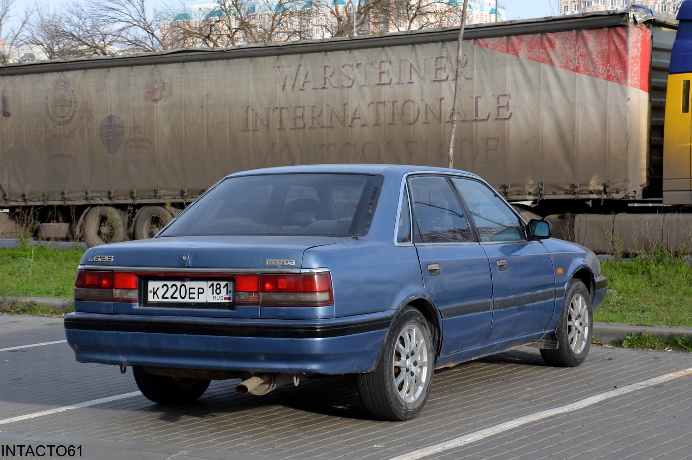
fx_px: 1267
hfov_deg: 30.5
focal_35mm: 66
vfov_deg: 20.6
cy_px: 230
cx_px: 346
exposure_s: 1/200
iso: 200
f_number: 8
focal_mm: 44
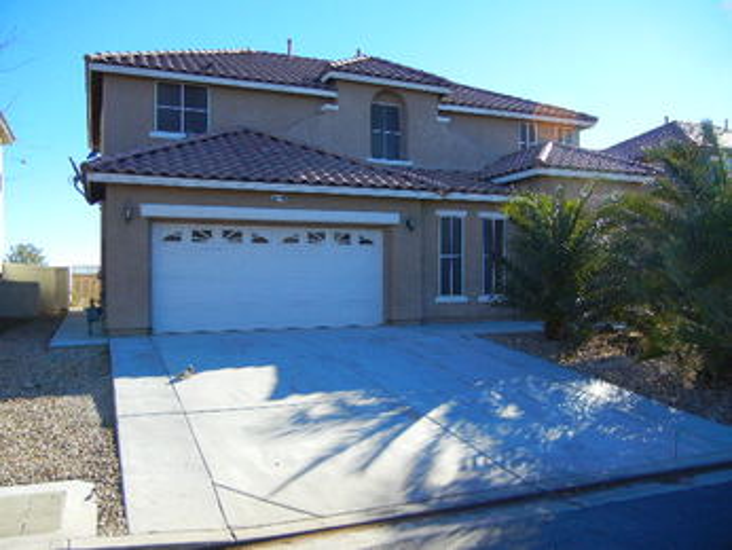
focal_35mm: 30
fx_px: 635
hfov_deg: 59.9
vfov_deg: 46.8
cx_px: 366
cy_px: 275
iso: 160
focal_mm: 5.4
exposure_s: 1/900
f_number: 3.5
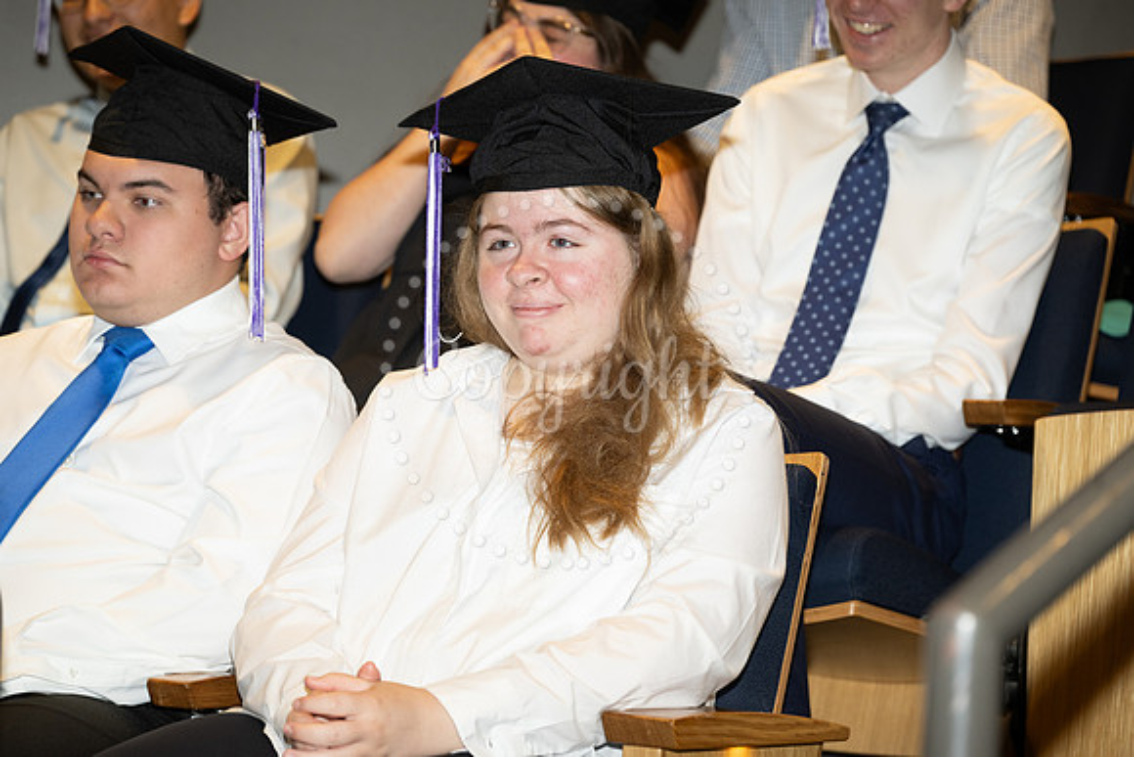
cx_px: 567
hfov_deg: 17.1
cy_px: 378
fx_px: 3781
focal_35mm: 120
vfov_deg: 11.4
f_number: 5
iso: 1000
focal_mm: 120
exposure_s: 1/125
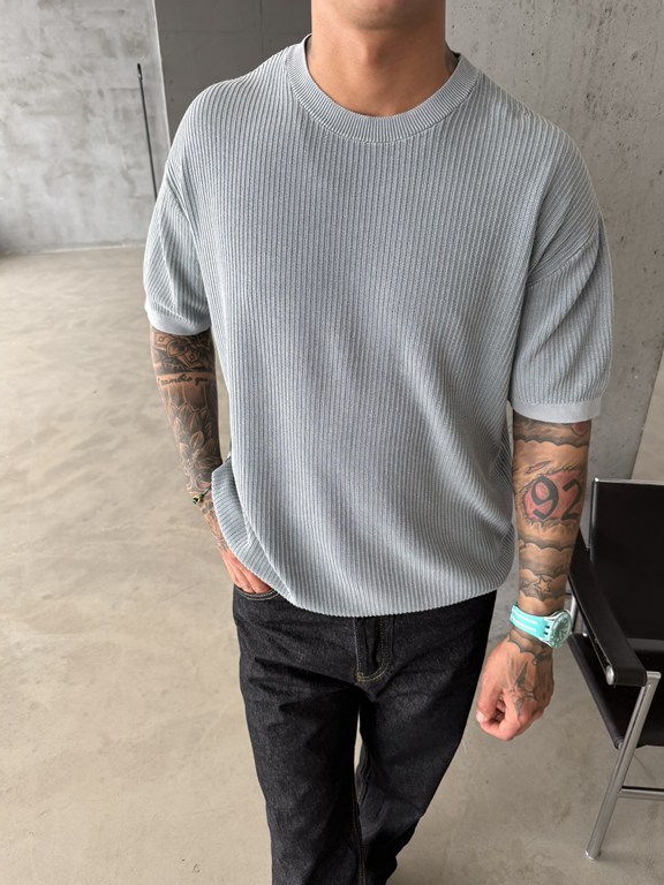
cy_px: 453
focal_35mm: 25
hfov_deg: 54.9
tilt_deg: -29.0
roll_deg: +0.3
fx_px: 639
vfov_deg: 69.4
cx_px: 335
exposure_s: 1/121
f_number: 1.78
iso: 125
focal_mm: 6.76
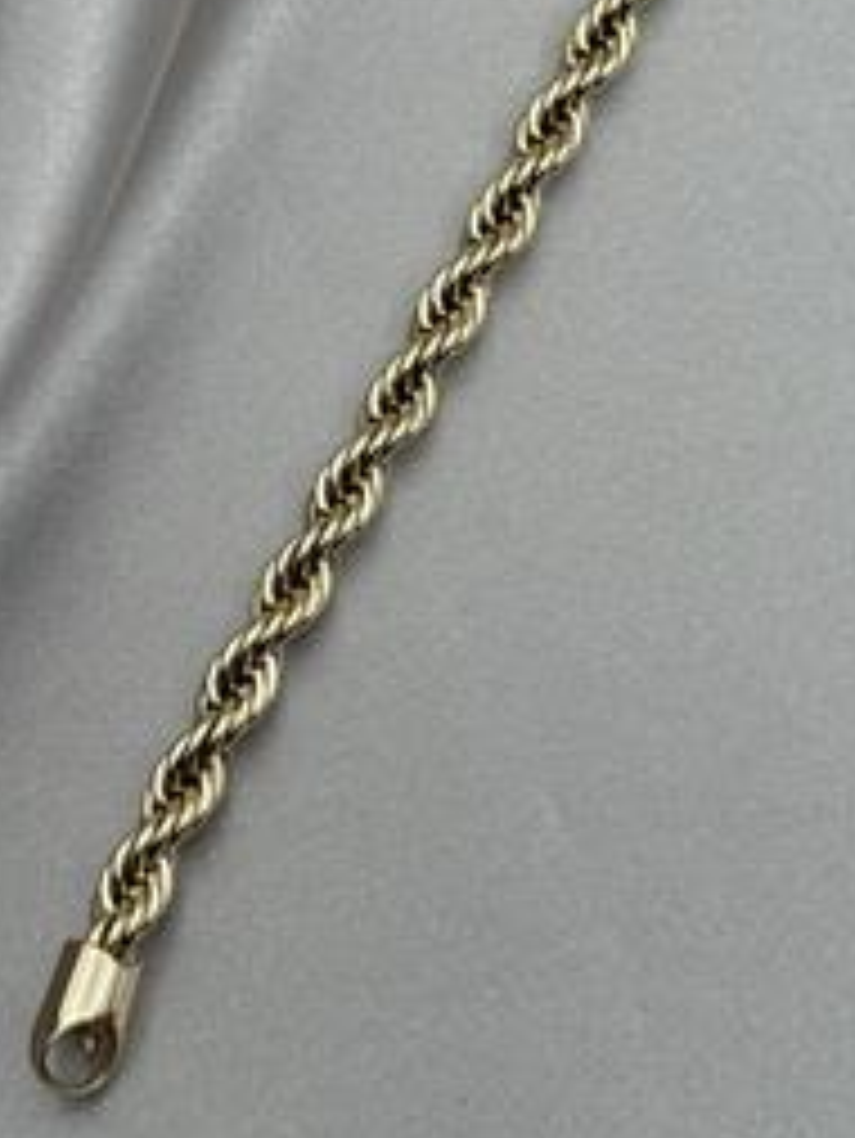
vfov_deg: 19.1
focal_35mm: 101
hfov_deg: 14.7
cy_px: 119
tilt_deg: -64.8
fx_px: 3323
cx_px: 360
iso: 64
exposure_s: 1/1456
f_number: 1.78
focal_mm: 6.76
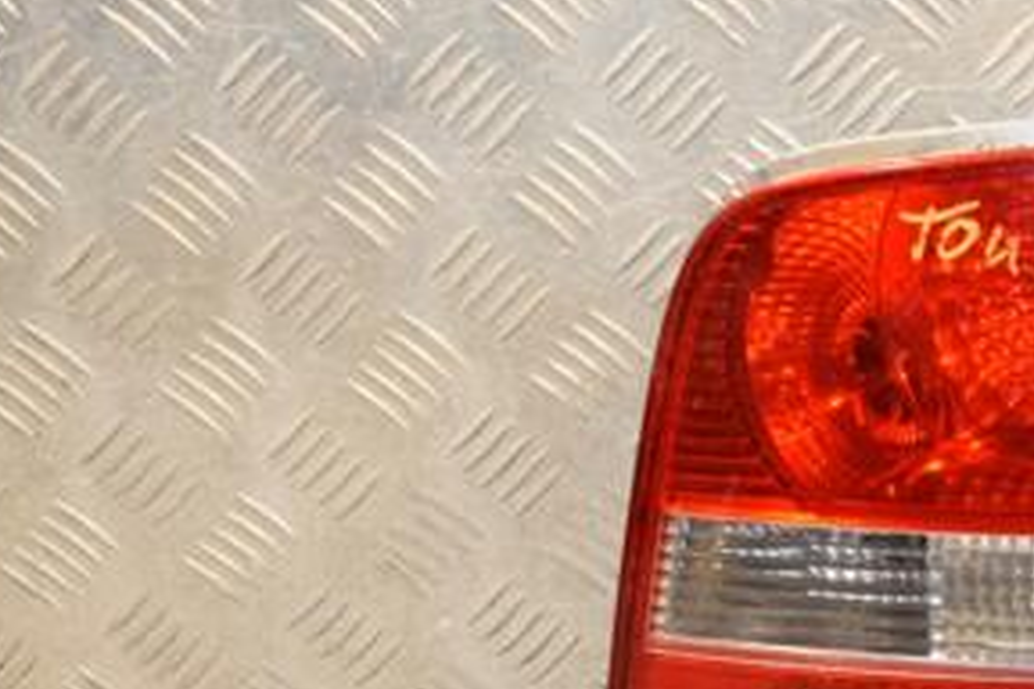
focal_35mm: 125
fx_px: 3590
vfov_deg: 10.9
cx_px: 966
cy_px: 632
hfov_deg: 16.1
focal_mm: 40
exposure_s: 1/200
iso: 800
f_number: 5.6
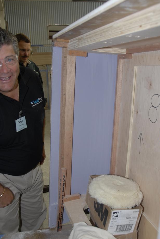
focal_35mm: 38
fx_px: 253
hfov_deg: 35.2
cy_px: 124
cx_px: 80
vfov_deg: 50.6
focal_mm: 20
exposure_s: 1/60
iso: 100
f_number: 4
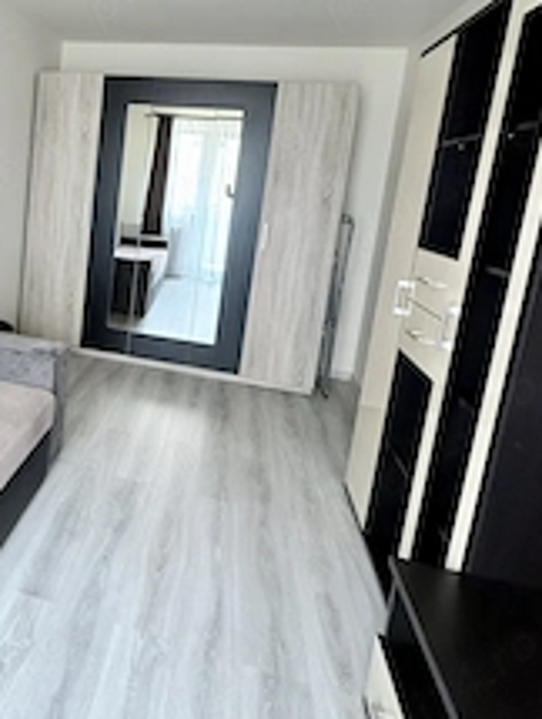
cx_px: 77
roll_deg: -5.4
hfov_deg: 48.8
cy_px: 254
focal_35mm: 26
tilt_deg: -6.6
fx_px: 541
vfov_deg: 65.8
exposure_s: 1/60
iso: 640
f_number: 2.2
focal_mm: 2.22
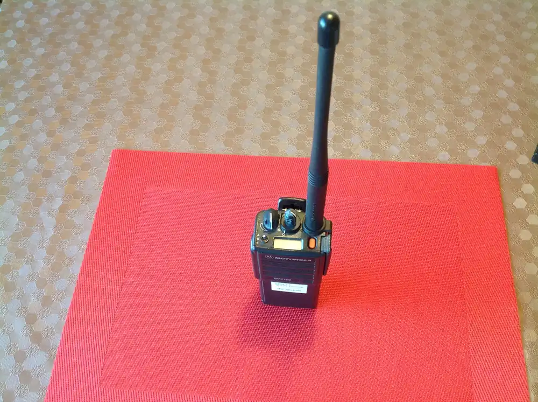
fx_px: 543
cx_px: 269
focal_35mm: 35
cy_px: 201
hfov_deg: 52.7
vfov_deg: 40.6
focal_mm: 4.28
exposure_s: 1/15
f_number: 2.4
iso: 160
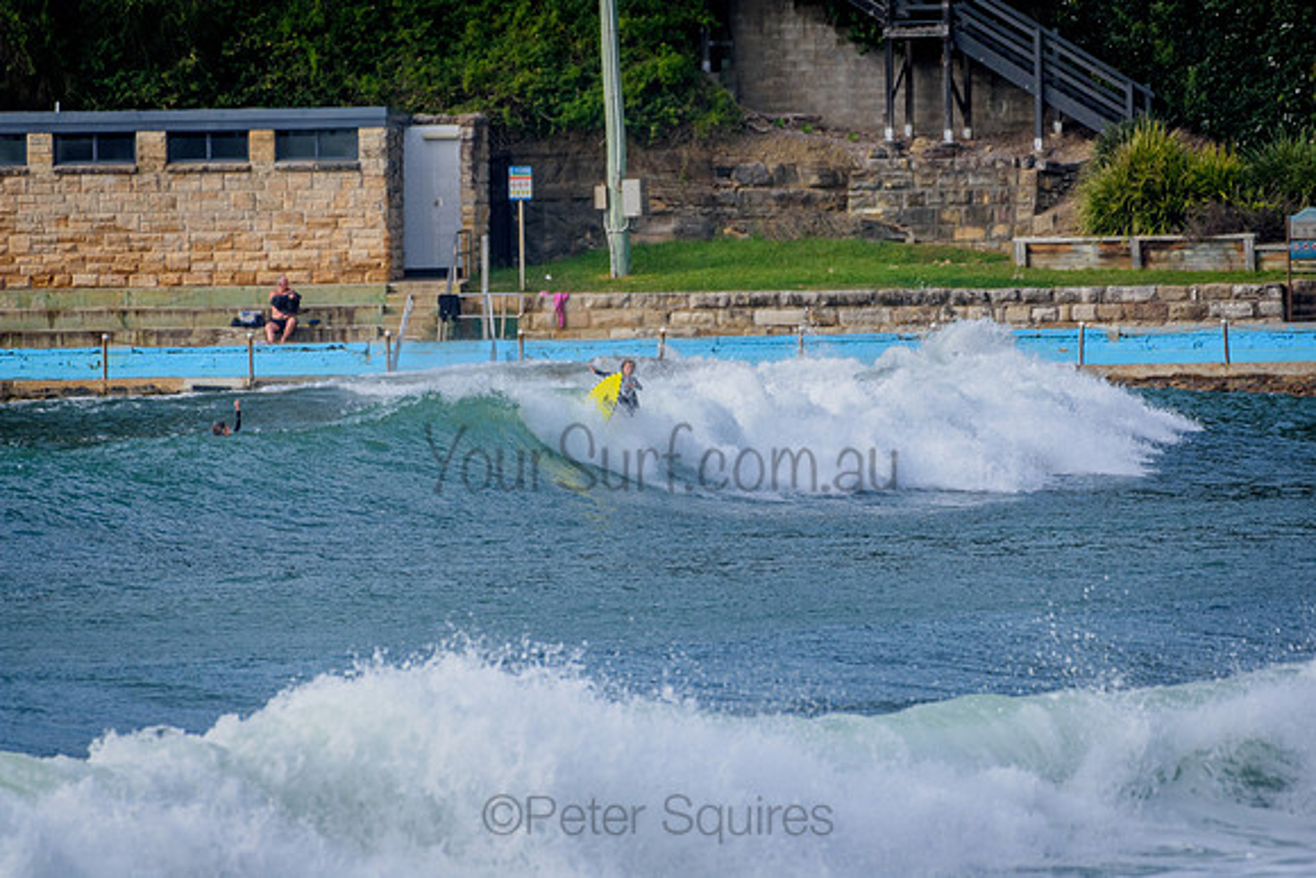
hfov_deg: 2.7
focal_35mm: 750
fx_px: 27422
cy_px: 439
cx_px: 658
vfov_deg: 1.8
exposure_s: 1/2000
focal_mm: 500
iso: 360
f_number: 5.6
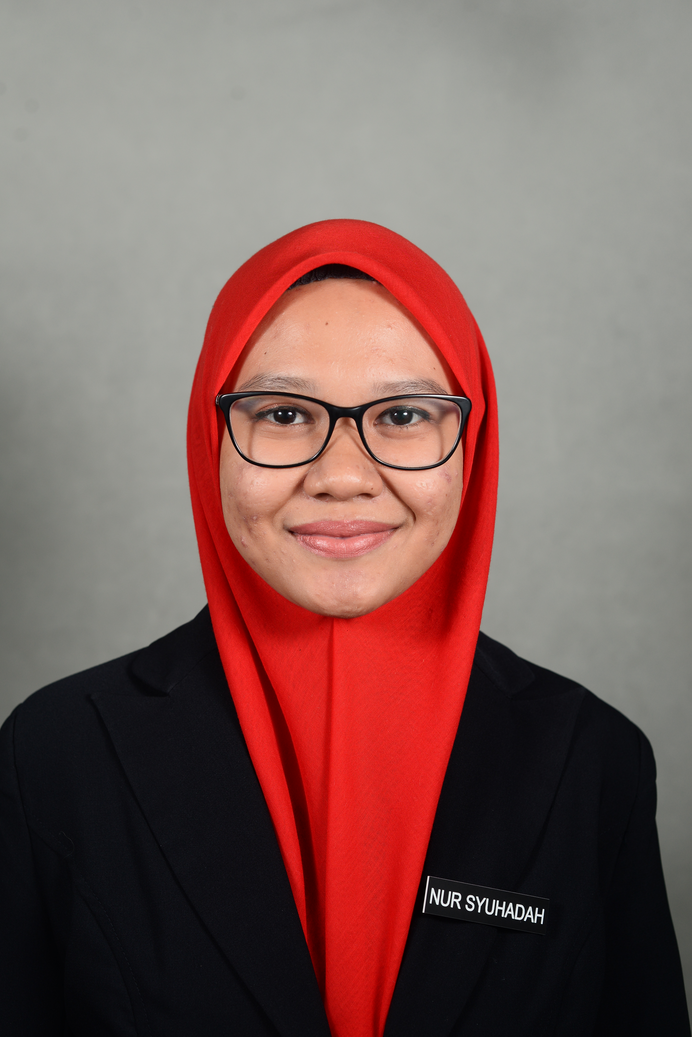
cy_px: 518
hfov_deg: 27.0
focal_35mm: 50
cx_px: 346
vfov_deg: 39.6
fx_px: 1440
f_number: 5.6
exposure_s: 1/125
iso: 320
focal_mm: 50
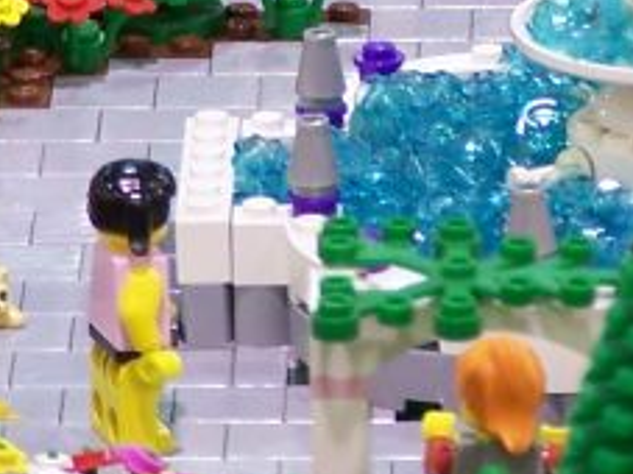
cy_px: -418
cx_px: 689
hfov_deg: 2.6
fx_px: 13945
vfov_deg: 1.9
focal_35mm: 763
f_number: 3.2
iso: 80
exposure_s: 1/4
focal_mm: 28
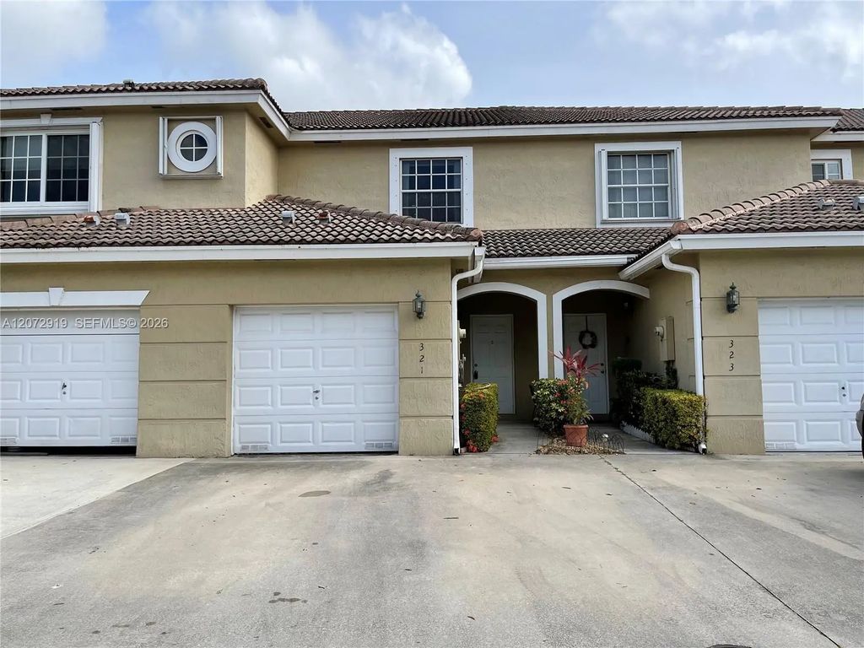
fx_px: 649
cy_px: 324
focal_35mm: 26
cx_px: 432
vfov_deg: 53.1
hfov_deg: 67.3
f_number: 1.6
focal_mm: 5.1
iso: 32
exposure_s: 1/3559
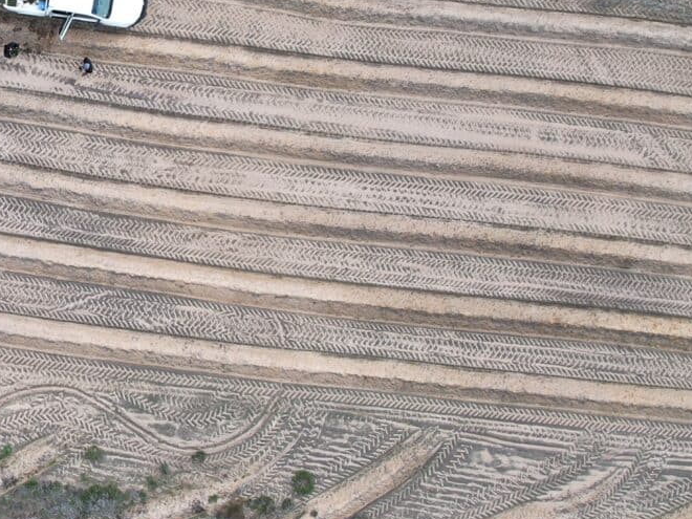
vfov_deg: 17.8
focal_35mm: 82
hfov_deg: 22.5
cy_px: 103
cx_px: -60
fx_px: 1639
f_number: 2.8
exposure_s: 1/800
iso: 100
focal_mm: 8.38
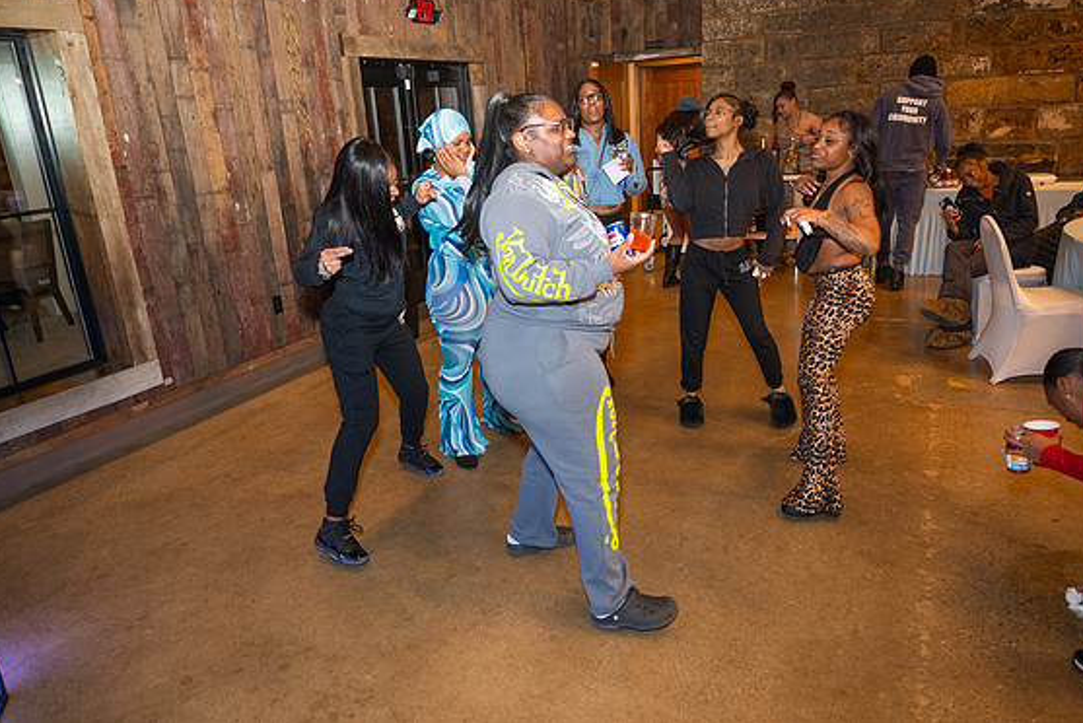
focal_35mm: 25
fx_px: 752
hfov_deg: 71.5
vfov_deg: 51.3
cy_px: 349
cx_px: 554
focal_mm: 24
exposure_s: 1/125
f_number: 2.8
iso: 1250
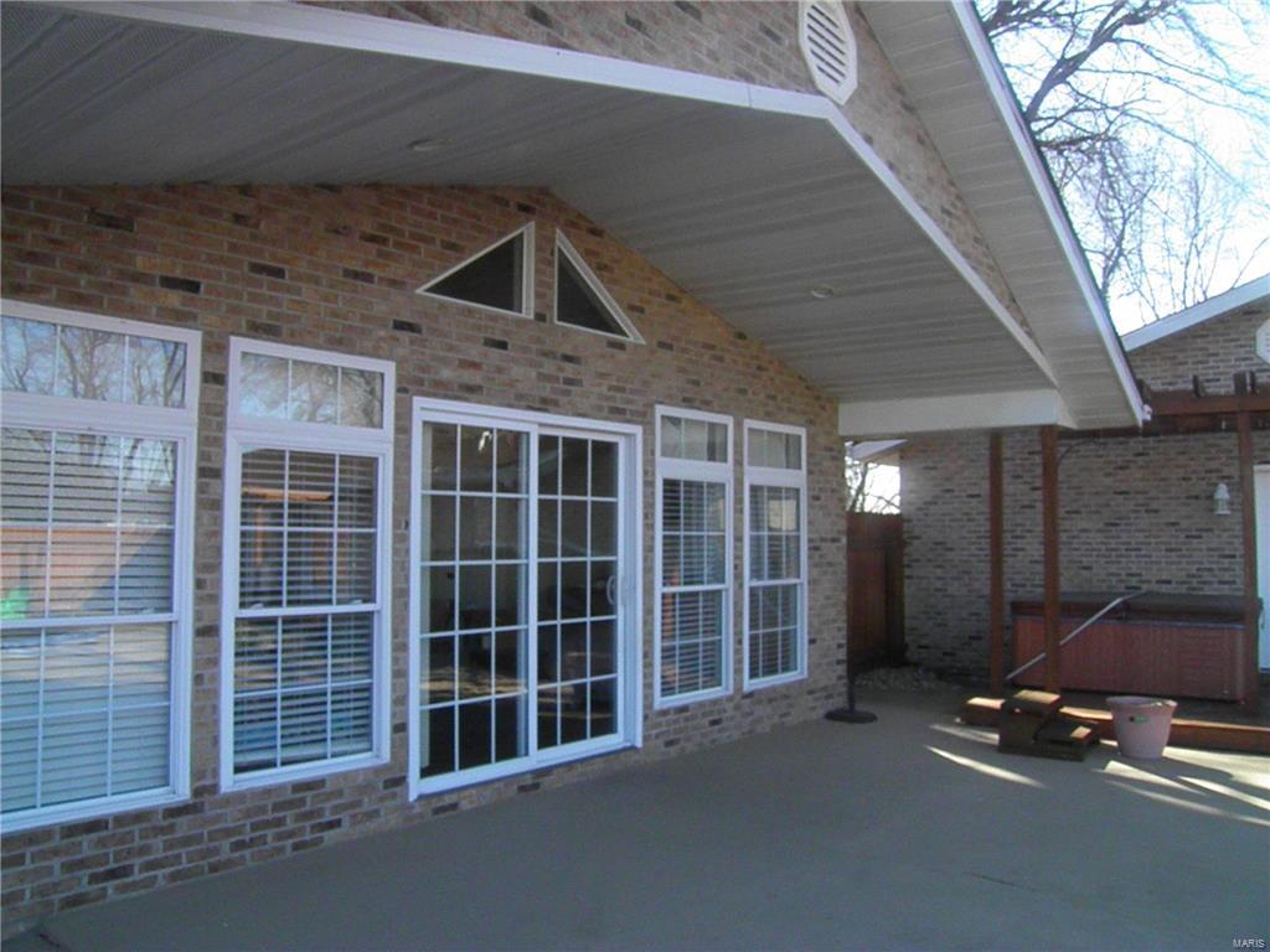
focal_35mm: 28
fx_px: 1027
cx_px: 635
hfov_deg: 63.4
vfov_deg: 49.7
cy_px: 476
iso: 500
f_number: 5.7
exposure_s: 1/500
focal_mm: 4.9
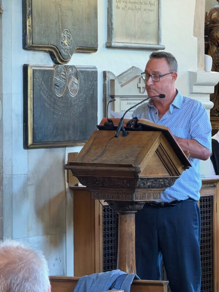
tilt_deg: -1.9
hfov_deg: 7.4
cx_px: 110
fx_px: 1687
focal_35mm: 200
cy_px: 146
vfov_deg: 9.9
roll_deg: +0.2
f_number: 2.8
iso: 640
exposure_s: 1/50
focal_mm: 16.89
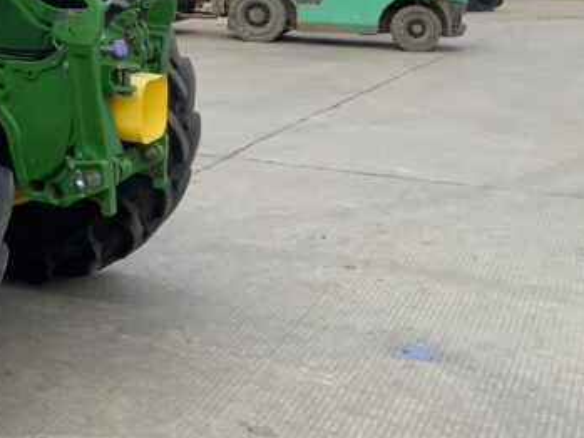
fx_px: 1435
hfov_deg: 20.5
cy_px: -69
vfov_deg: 16.7
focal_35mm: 85
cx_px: -226
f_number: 1.8
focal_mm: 3
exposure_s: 1/898
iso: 16
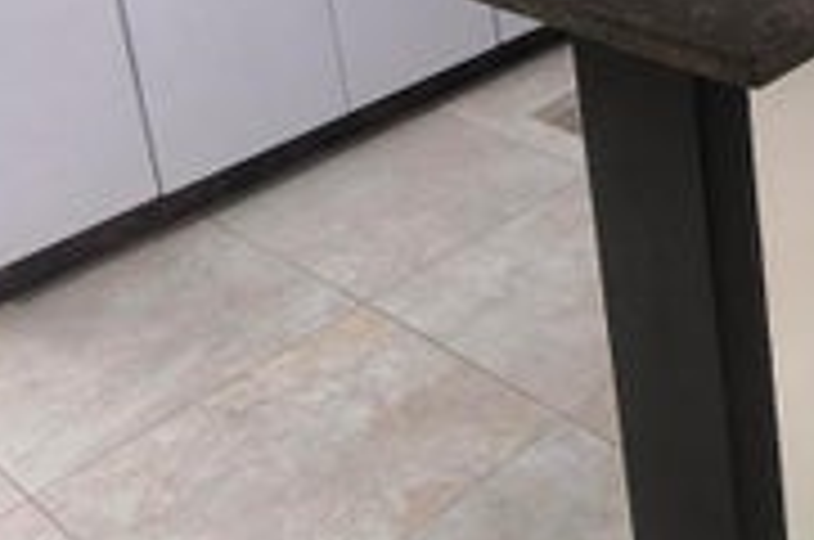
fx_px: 1332
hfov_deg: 30.4
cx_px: 895
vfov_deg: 20.8
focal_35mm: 59
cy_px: -171
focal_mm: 1.65
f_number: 2.2
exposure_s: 1/50
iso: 125
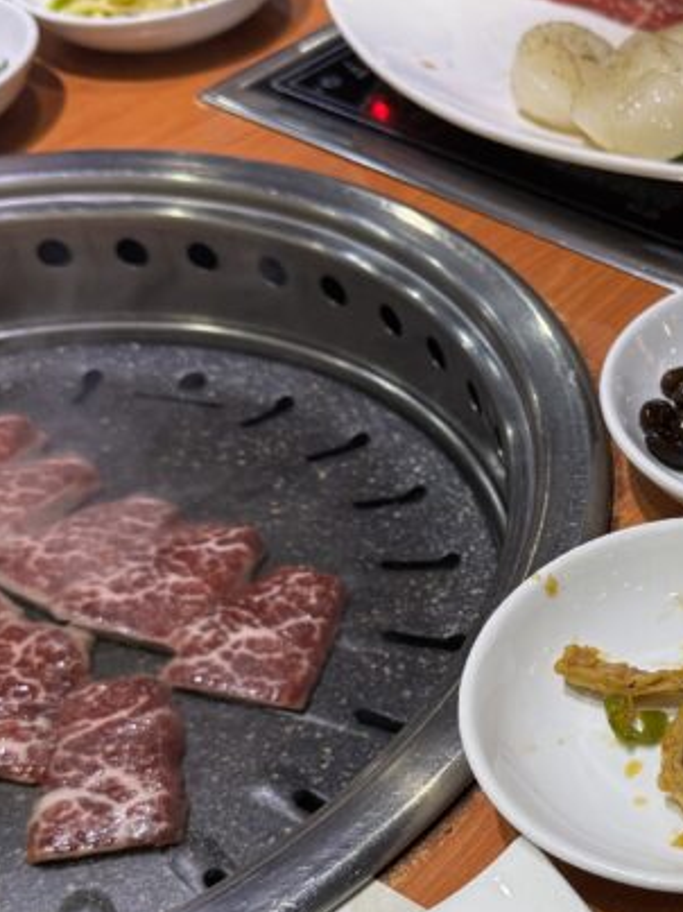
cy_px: 575
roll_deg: +1.3
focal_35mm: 61
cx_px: 715
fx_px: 1606
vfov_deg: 31.5
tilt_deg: -43.8
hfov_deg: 22.9
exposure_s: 1/50
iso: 160
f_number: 1.78
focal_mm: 6.76
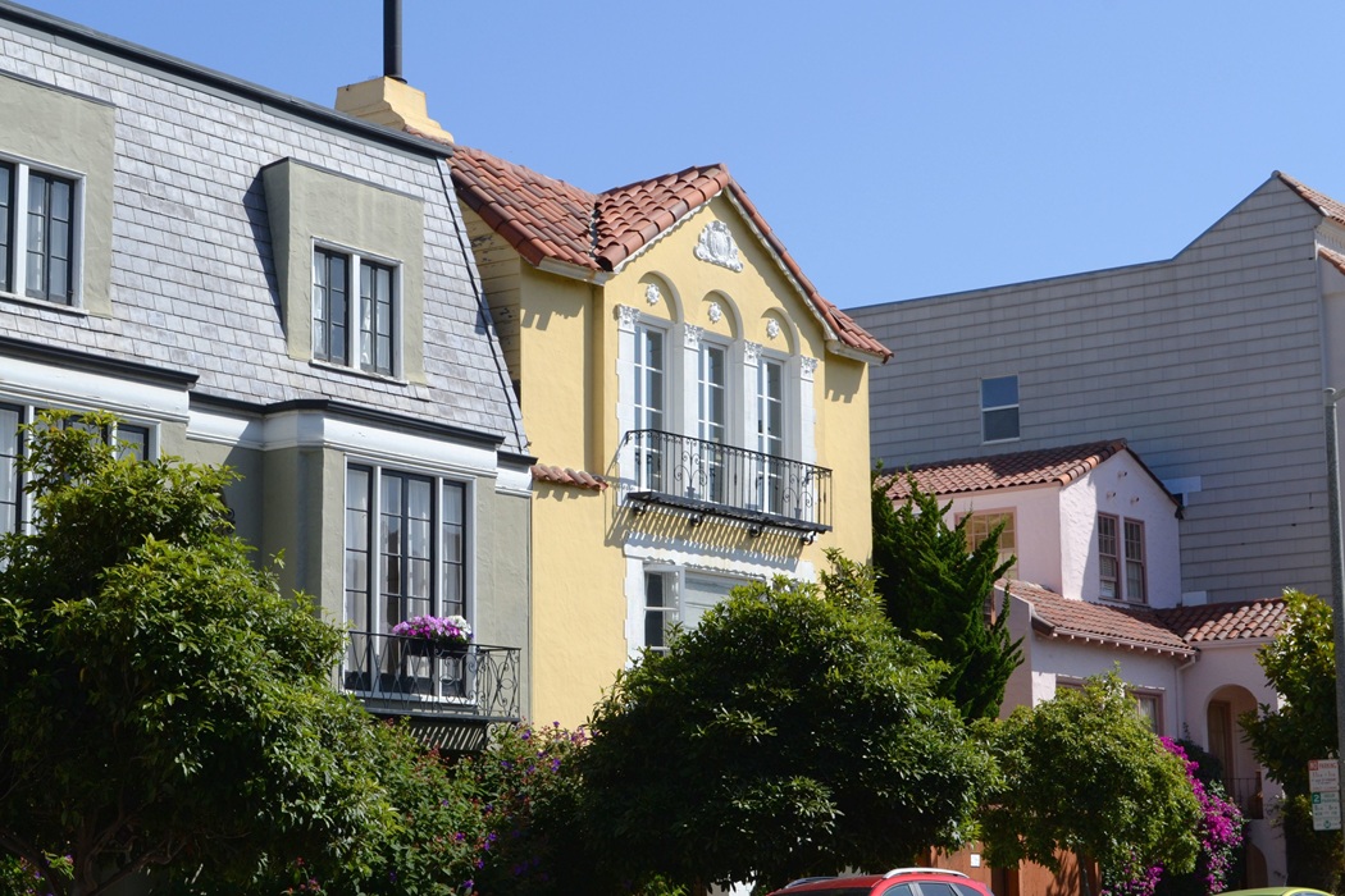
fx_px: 2522
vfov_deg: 20.2
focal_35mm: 68
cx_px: 672
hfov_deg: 29.9
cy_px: 448
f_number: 10
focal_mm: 45
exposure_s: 1/400
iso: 200
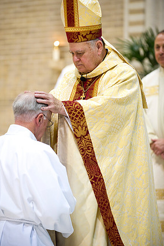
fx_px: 1081
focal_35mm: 158
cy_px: 118
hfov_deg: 8.7
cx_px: 78
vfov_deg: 13.0
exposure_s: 1/125
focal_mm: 150
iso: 2000
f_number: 2.8
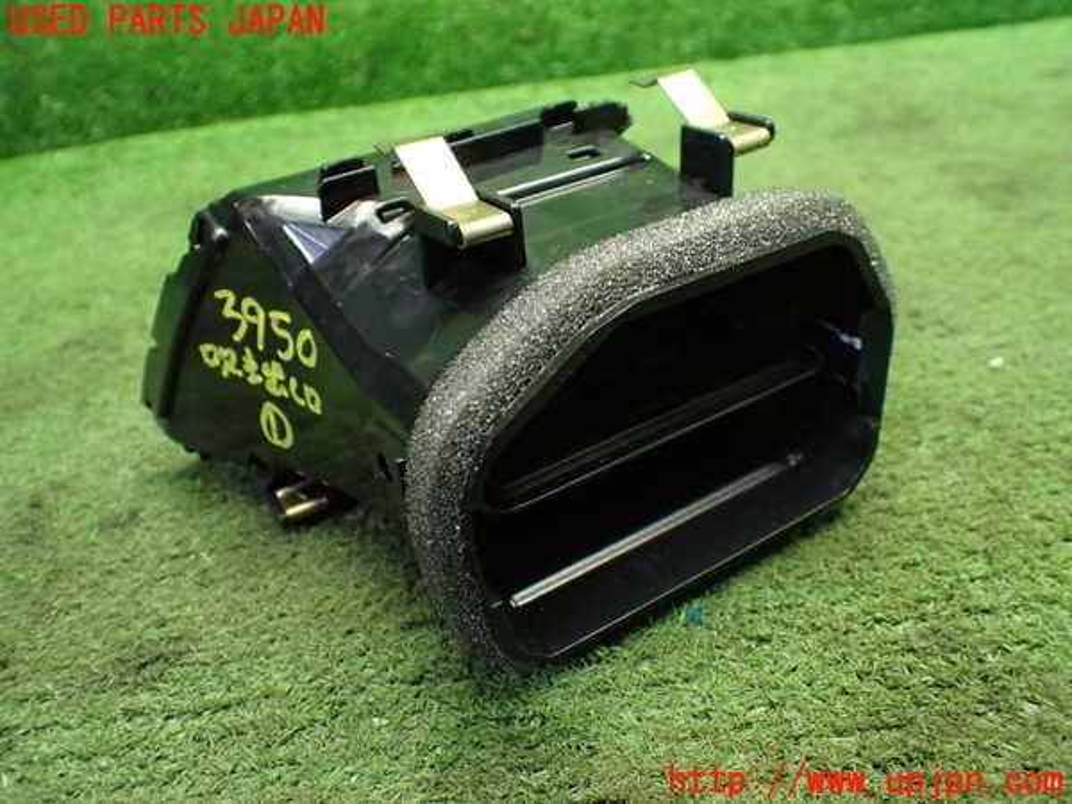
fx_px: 929
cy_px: 402
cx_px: 536
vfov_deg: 46.8
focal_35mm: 30
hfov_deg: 60.0
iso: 800
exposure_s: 1/80
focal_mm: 5.4
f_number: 2.3
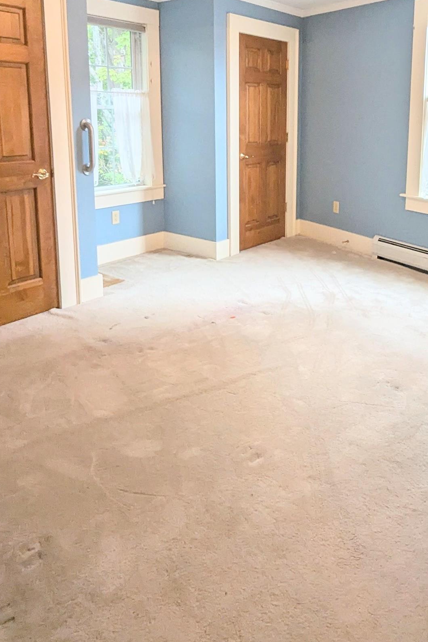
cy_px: 184
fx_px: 464
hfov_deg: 48.6
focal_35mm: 26
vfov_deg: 66.3
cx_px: 288
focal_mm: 1.95
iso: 179
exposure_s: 1/60
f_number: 2.2
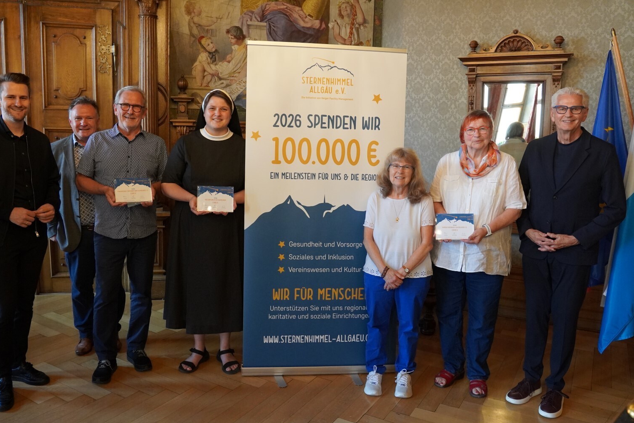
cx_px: 294
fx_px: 485
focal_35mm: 28
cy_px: 214
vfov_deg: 47.1
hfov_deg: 66.3
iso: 2500
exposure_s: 1/160
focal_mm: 17
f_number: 4
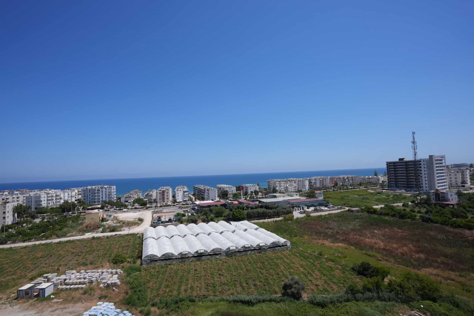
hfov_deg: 93.3
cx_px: 237
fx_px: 224
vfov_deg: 70.4
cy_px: 158
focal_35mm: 17
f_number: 8
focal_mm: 17
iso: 100
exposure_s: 1/400
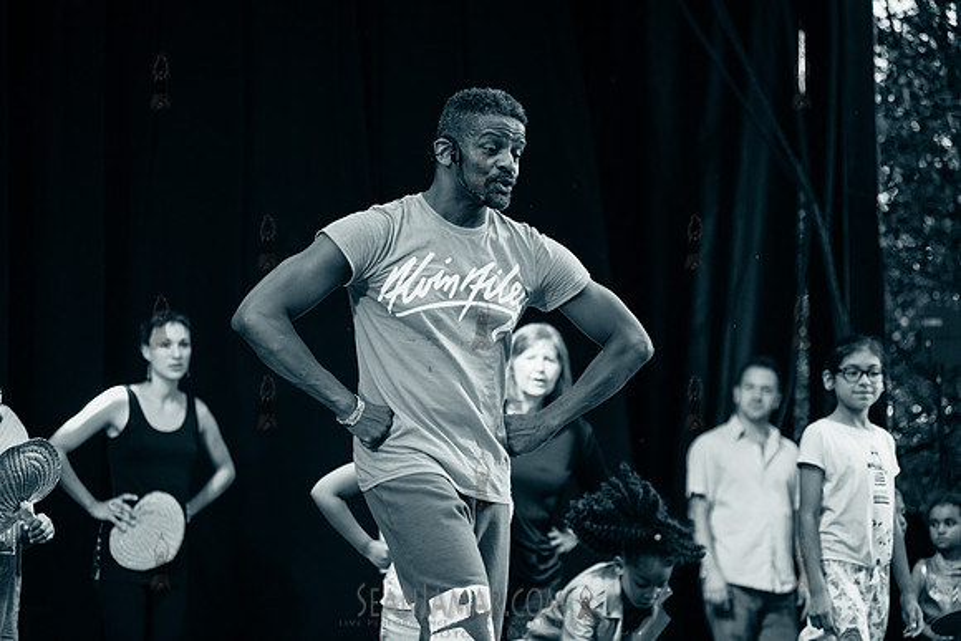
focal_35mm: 86
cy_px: 320
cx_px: 480
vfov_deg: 15.9
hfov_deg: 23.6
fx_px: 2296
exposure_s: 1/1000
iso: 1600
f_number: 2.8
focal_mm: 86
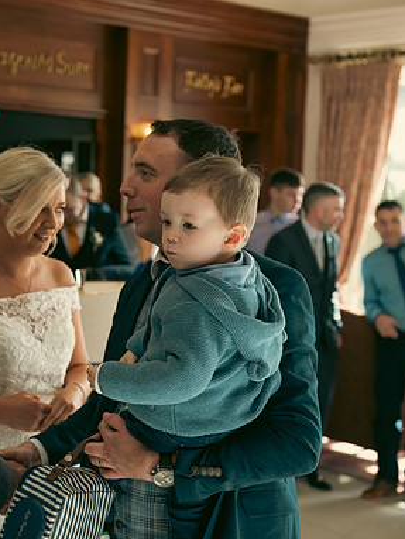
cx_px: 157
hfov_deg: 21.0
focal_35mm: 70
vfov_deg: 27.8
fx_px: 1091
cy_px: 272
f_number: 3.5
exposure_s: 1/160
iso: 400
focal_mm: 48
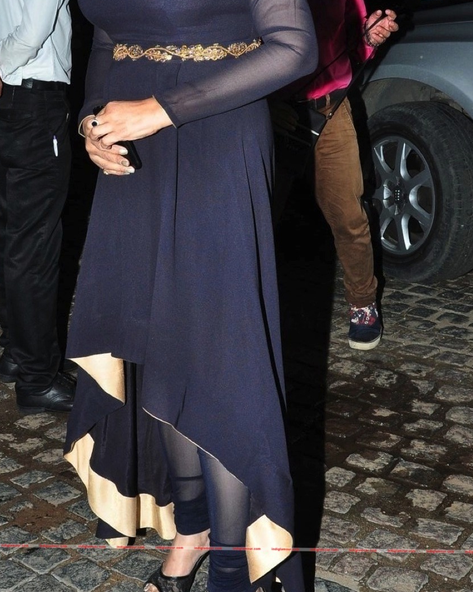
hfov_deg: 25.0
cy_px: 179
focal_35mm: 61
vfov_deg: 30.7
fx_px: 1064
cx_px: 169
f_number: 11
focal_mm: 25
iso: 500
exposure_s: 1/125
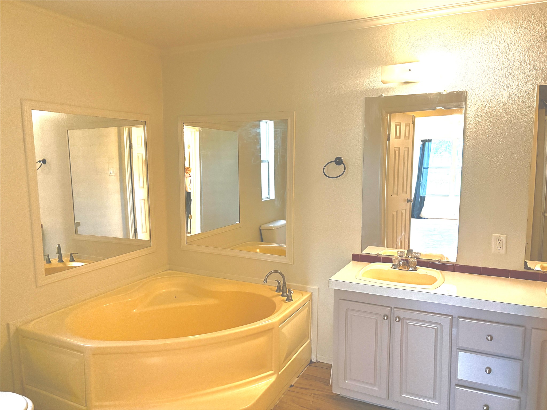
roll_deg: +0.5
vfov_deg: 53.1
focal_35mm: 26
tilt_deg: -7.0
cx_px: 274
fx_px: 411
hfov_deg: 67.3
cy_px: 205
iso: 640
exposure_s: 1/30
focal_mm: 5.96
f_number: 1.6
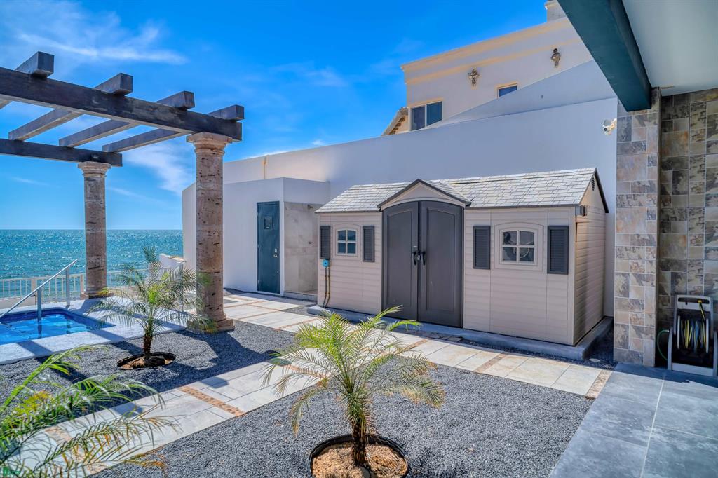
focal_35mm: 20
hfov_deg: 84.0
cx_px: 359
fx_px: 399
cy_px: 239
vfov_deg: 61.9
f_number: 4
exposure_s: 1/3000
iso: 100
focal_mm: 20
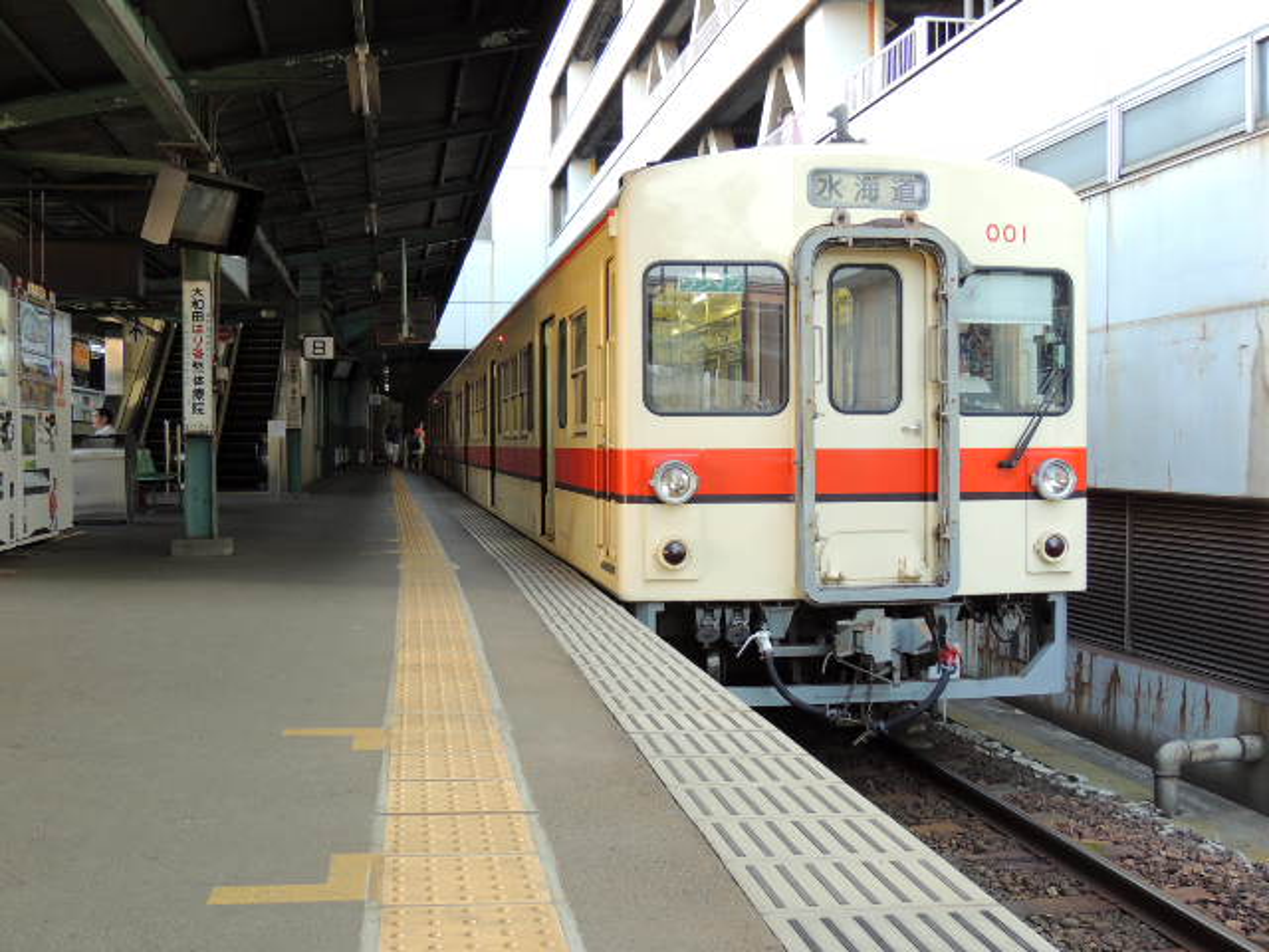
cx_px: 634
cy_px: 476
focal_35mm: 40
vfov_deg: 36.0
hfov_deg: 46.8
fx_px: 1466
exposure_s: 1/40
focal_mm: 7.1
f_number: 3.3
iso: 100
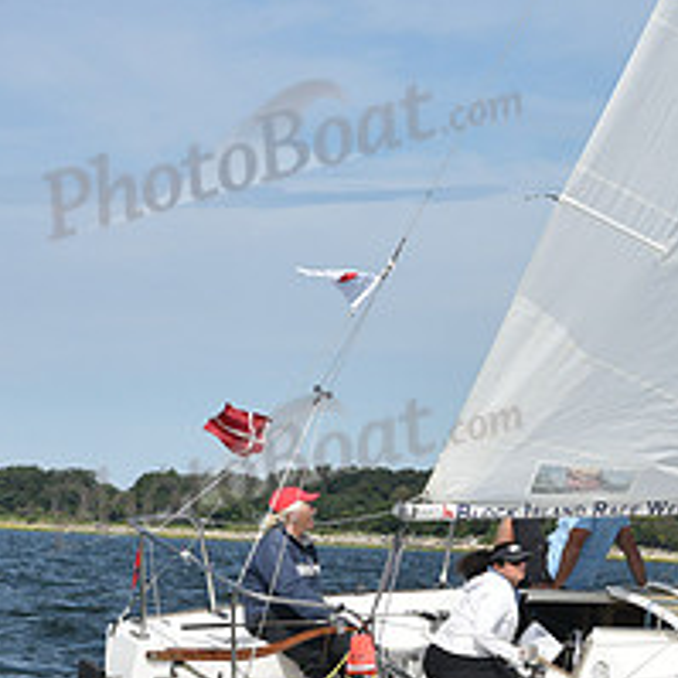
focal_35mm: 173
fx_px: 3834
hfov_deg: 10.0
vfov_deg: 10.1
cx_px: 702
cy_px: 595
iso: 320
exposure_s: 1/1000
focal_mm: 70
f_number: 10
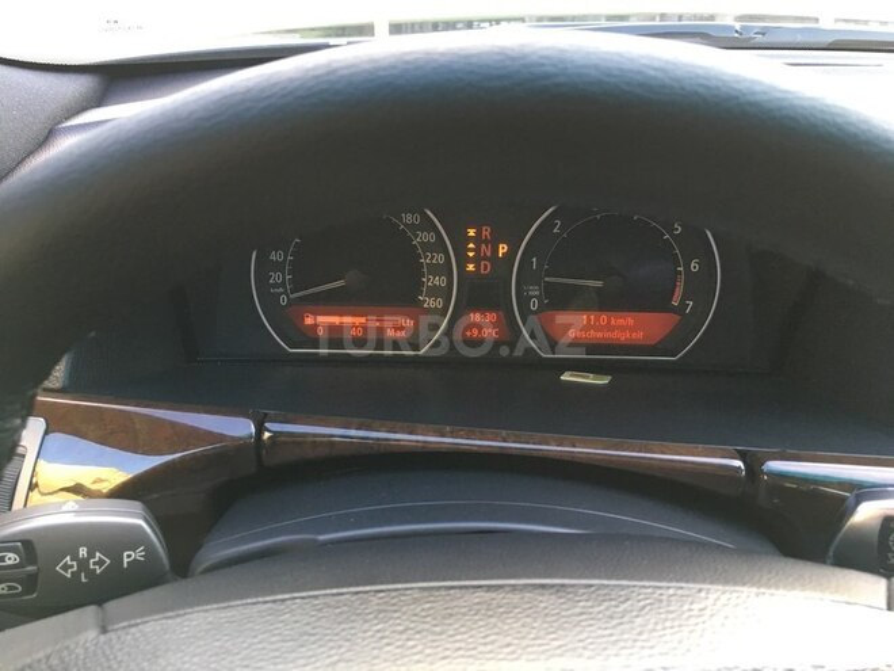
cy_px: 336
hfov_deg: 61.7
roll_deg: -2.9
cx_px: 447
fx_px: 749
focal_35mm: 29
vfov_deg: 48.2
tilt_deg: -31.0
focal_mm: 4.15
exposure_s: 1/33
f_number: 2.2
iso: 100
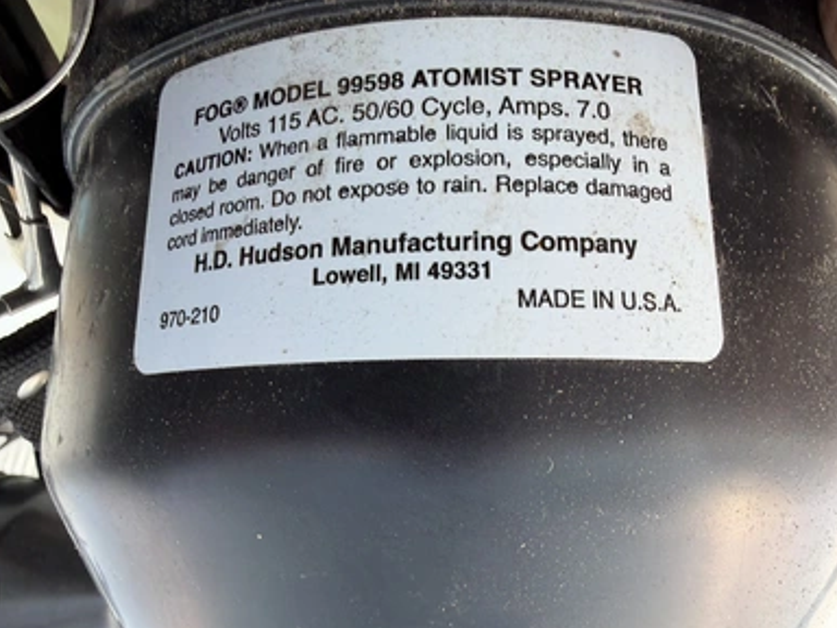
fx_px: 604
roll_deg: +1.0
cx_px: 408
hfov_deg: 69.4
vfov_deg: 54.9
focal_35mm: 25
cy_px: 316
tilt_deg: -8.0
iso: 40
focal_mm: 2.22
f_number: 2.2
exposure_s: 1/243
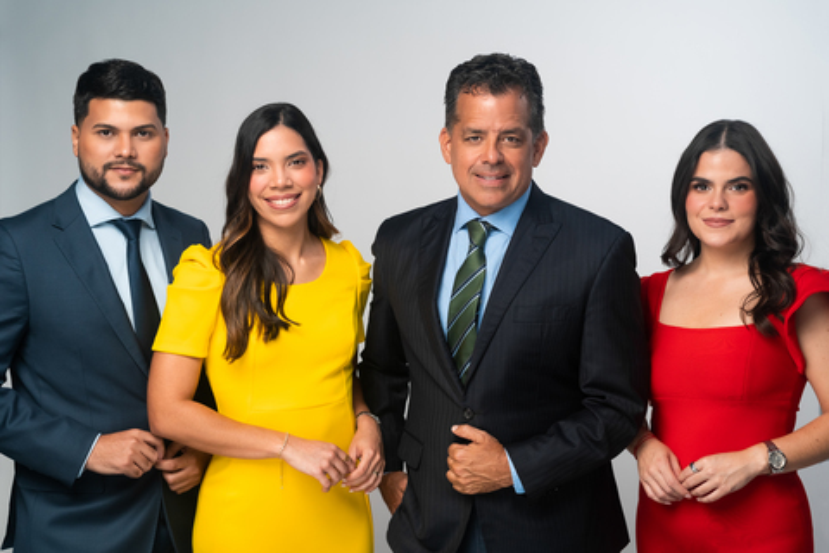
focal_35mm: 50
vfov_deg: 27.0
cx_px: 414
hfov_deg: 39.6
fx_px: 1151
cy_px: 276
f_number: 4
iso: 400
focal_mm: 50
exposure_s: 1/200
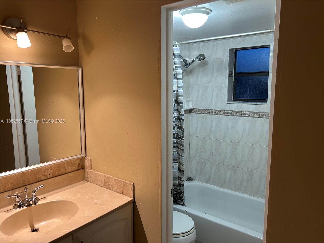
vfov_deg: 53.1
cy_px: 122
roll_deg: +0.5
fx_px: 243
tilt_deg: -7.7
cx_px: 162
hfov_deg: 67.3
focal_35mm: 26
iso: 80
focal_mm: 5.7
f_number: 1.5
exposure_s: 1/60
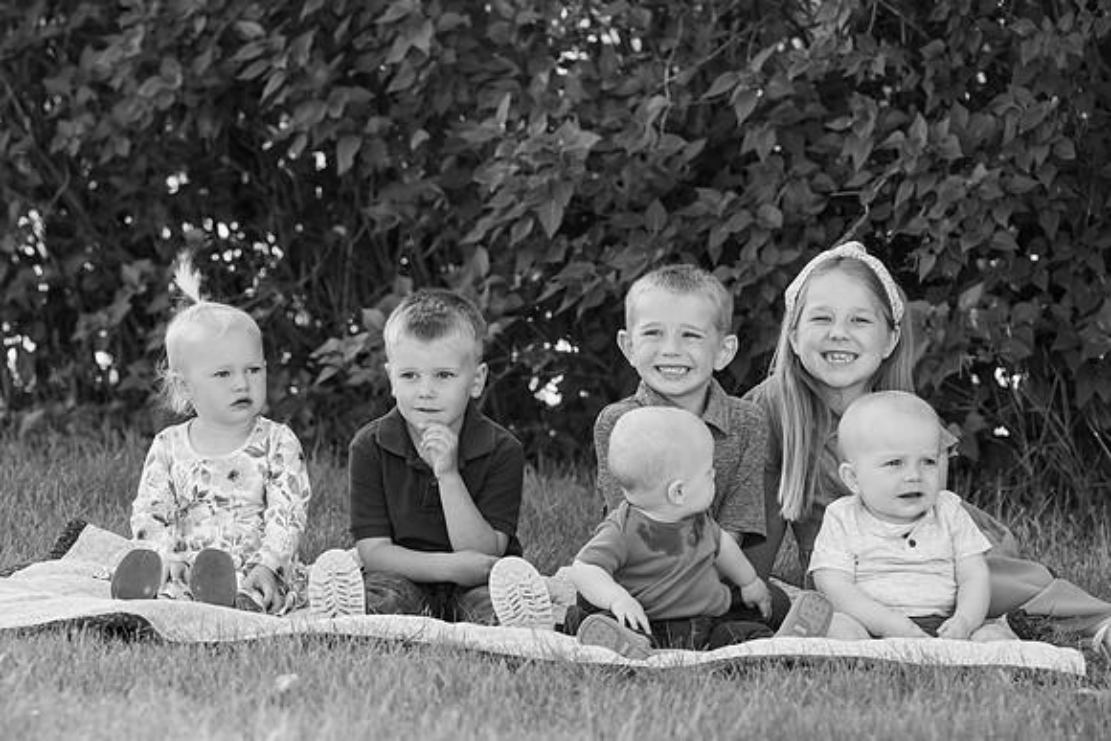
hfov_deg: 13.3
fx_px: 4754
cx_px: 556
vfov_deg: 8.9
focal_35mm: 154
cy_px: 370
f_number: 6.3
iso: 800
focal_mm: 154
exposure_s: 1/250
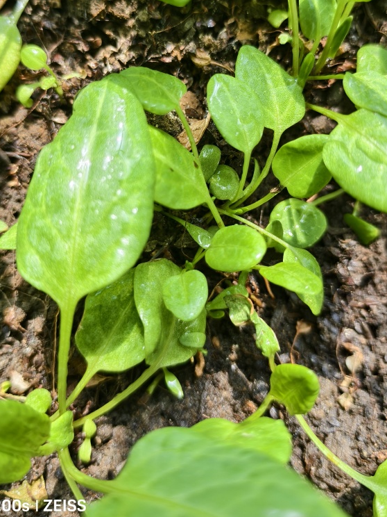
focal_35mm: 33
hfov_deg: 42.9
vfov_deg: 54.5
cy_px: 182
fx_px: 492
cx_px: 195
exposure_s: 1/503
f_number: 16
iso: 72
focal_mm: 5.6
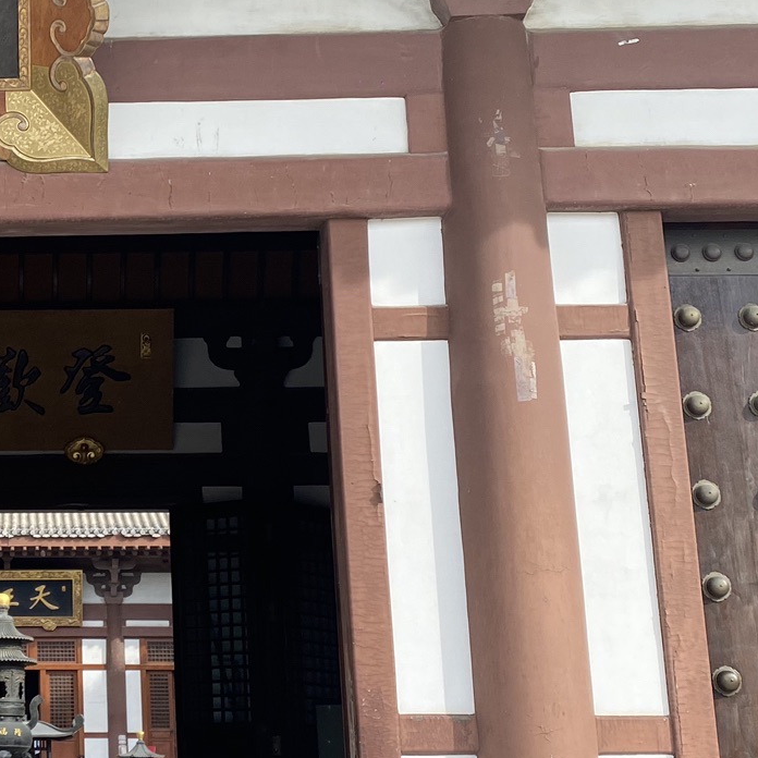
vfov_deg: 26.1
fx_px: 1635
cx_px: -33
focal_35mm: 66
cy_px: 387
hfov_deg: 24.7
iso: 32
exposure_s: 1/1093
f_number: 1.8
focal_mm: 4.25
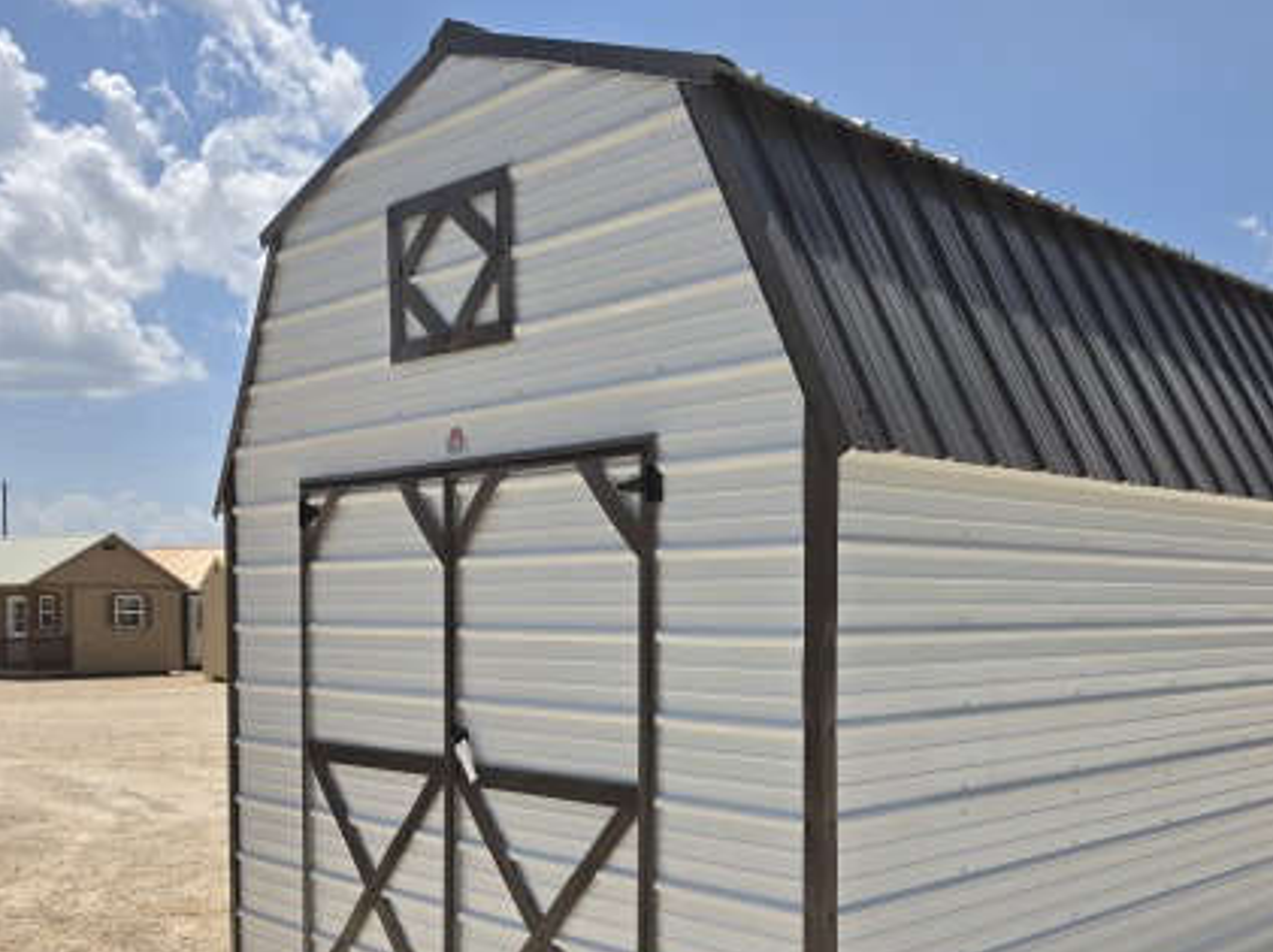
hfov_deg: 52.4
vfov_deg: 40.1
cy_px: 647
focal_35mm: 35
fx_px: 1286
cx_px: 741
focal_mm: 6.5
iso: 40
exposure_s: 1/7939
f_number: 1.4
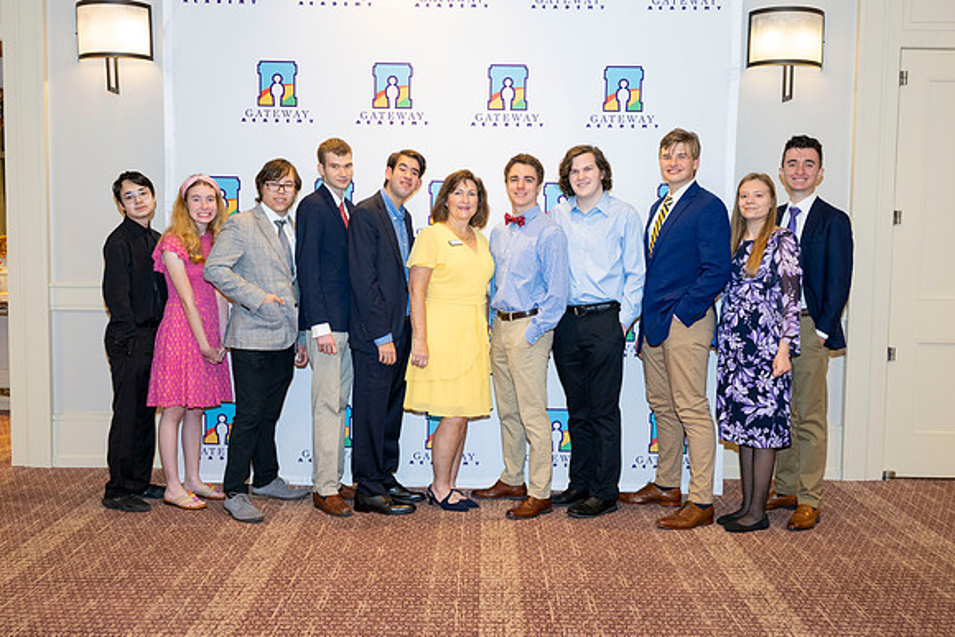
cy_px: 312
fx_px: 1028
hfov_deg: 49.8
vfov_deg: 34.4
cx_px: 478
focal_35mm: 39
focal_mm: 37
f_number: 5.6
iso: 1000
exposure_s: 1/100
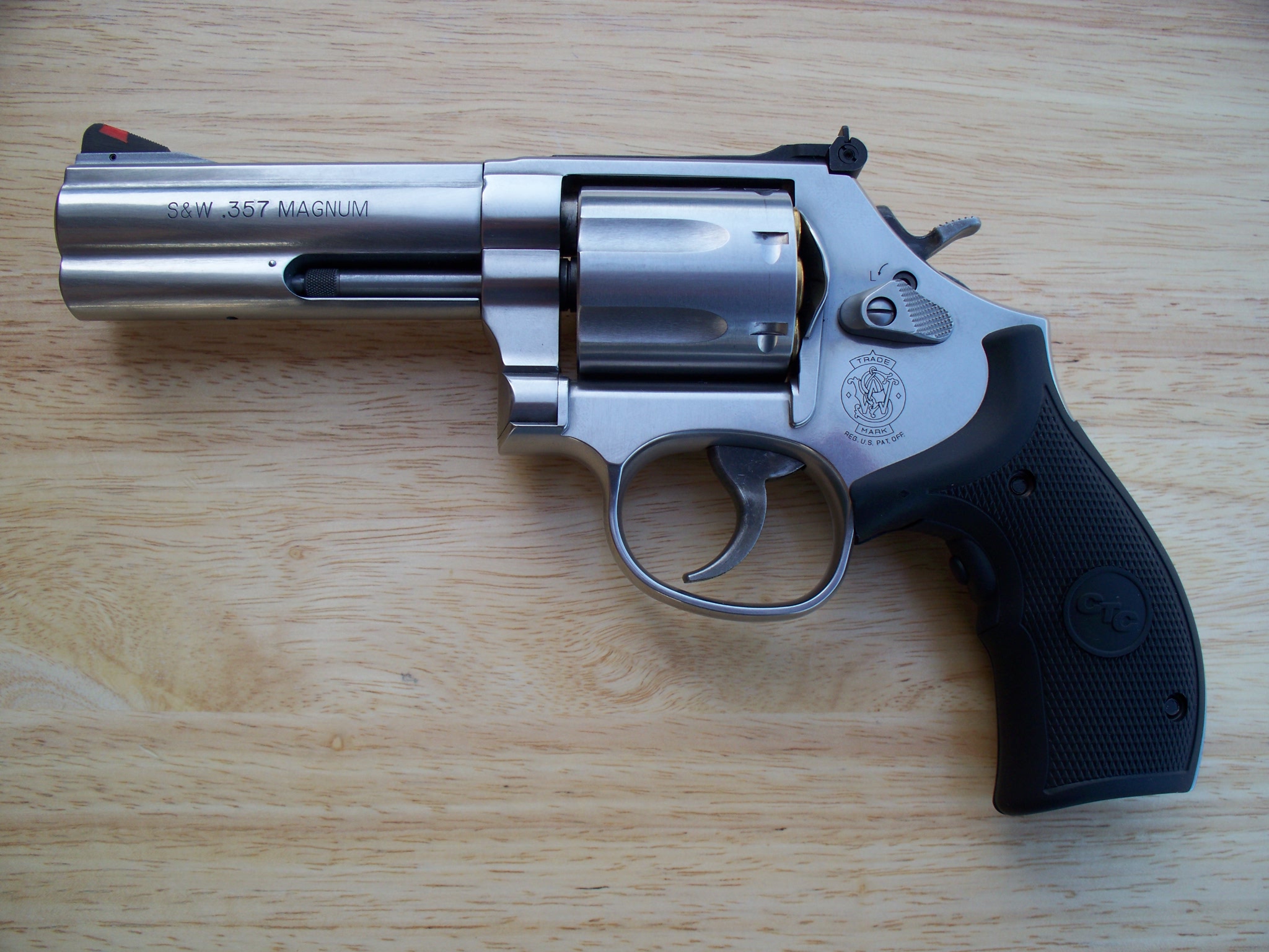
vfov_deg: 39.7
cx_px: 634
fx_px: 1320
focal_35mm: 36
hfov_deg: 51.4
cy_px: 476
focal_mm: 7.54
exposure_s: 1/250
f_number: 2.8
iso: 64
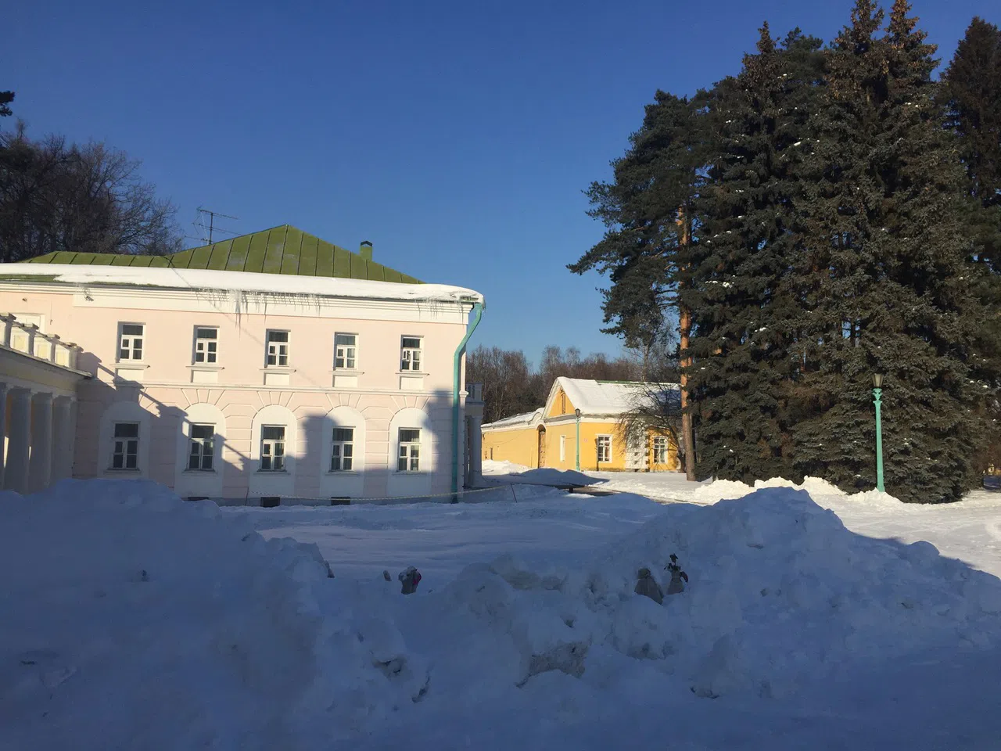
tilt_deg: +2.9
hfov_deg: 61.7
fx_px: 839
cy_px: 376
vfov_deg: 48.2
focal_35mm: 29
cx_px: 500
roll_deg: -0.5
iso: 32
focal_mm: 4.15
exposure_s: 1/4405
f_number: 2.2
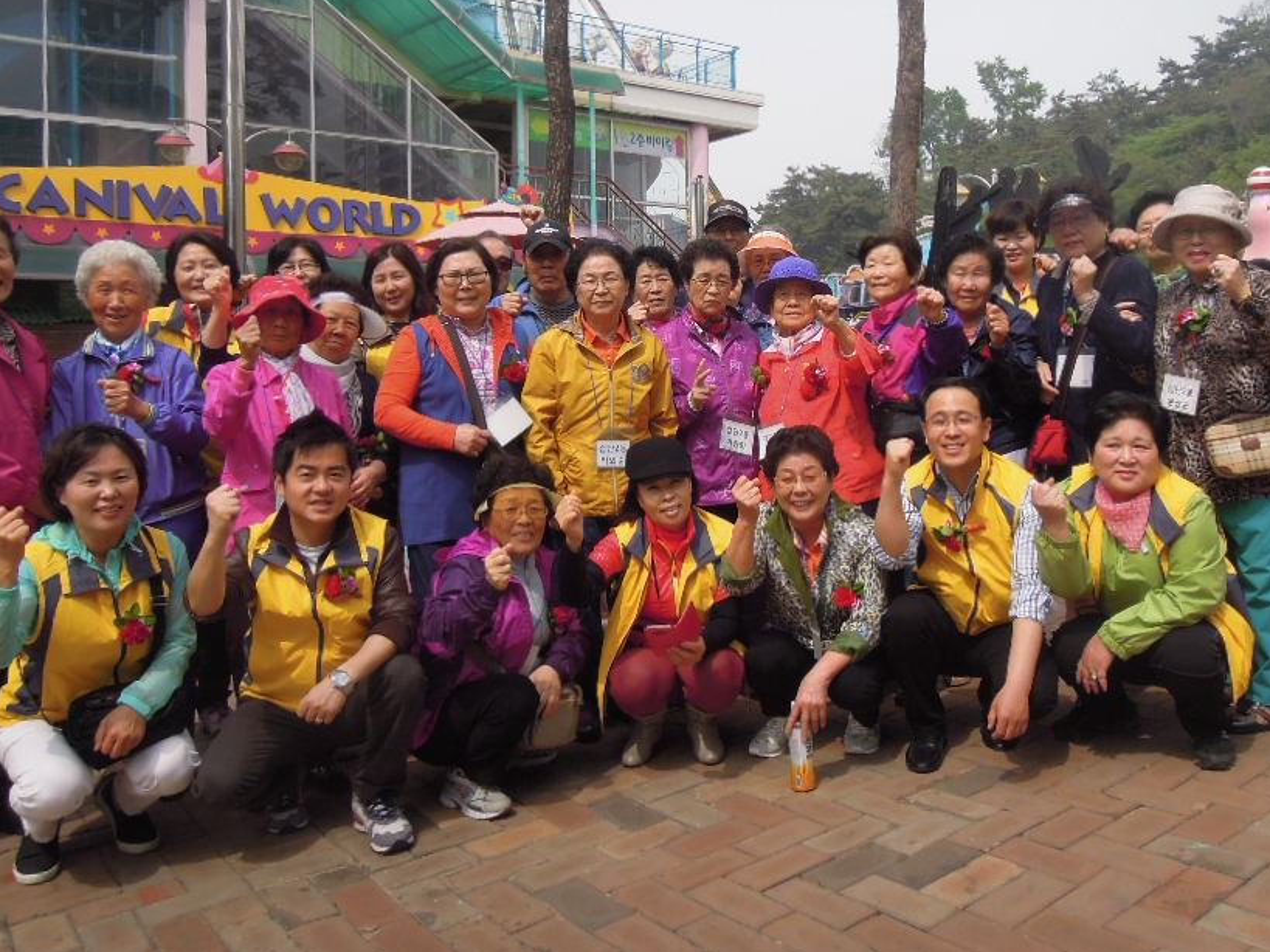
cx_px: 657
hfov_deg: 60.0
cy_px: 364
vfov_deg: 46.4
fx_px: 1100
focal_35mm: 30
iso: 160
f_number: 3.5
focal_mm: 4.3
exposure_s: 1/1250
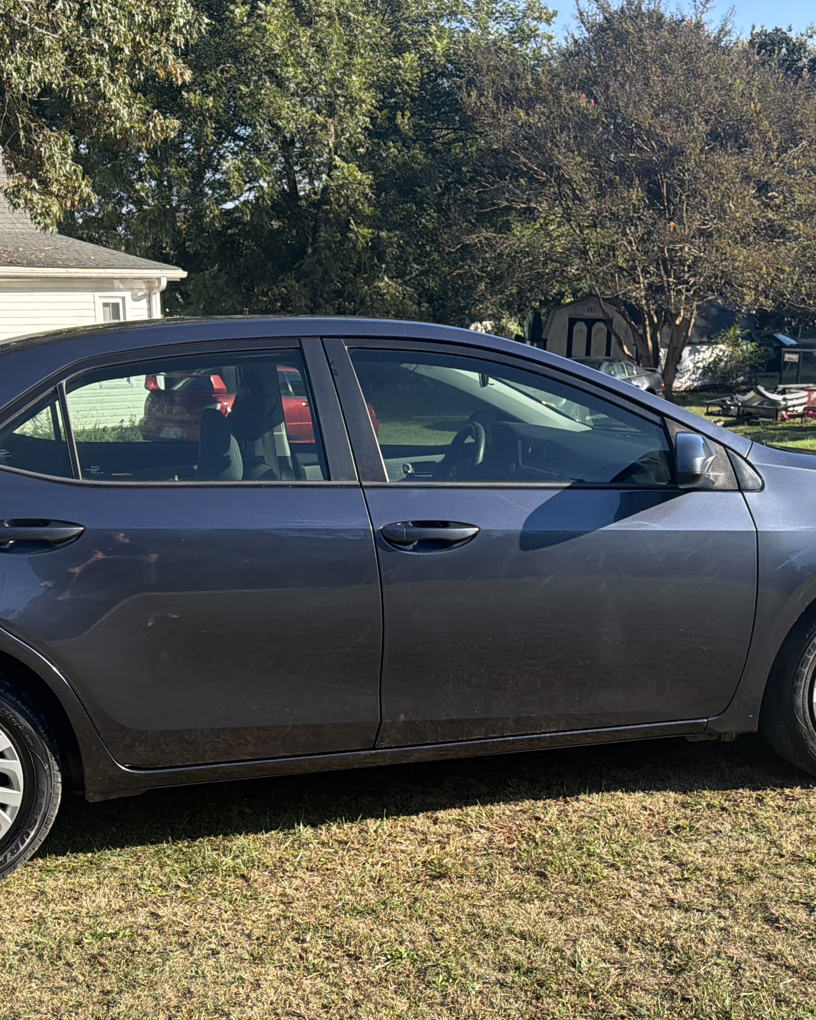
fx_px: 1419
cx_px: 373
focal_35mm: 47
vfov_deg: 39.1
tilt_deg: -9.7
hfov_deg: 32.1
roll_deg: +2.2
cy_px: 670
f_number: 1.78
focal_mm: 6.76
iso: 100
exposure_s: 1/2110
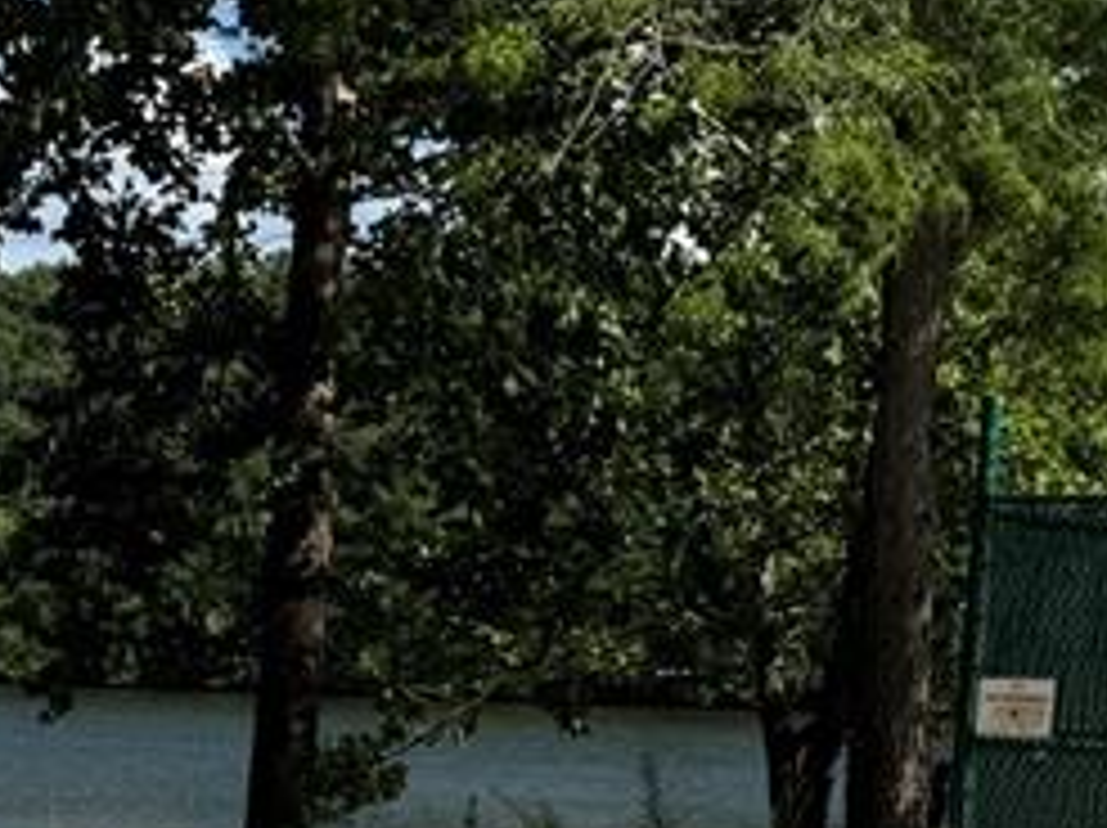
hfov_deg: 19.6
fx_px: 3195
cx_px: 338
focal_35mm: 100
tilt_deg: -7.6
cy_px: 1107
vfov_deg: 14.1
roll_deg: -2.7
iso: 80
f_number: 1.78
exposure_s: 1/5348
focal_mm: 6.76
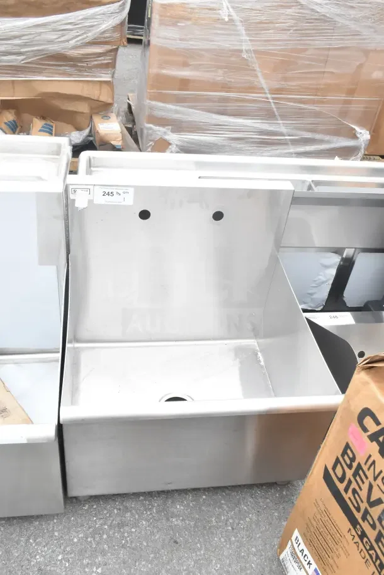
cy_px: 288
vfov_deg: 57.2
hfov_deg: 40.0
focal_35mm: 33
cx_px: 192
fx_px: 528
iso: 1600
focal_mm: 22
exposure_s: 1/320
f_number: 9
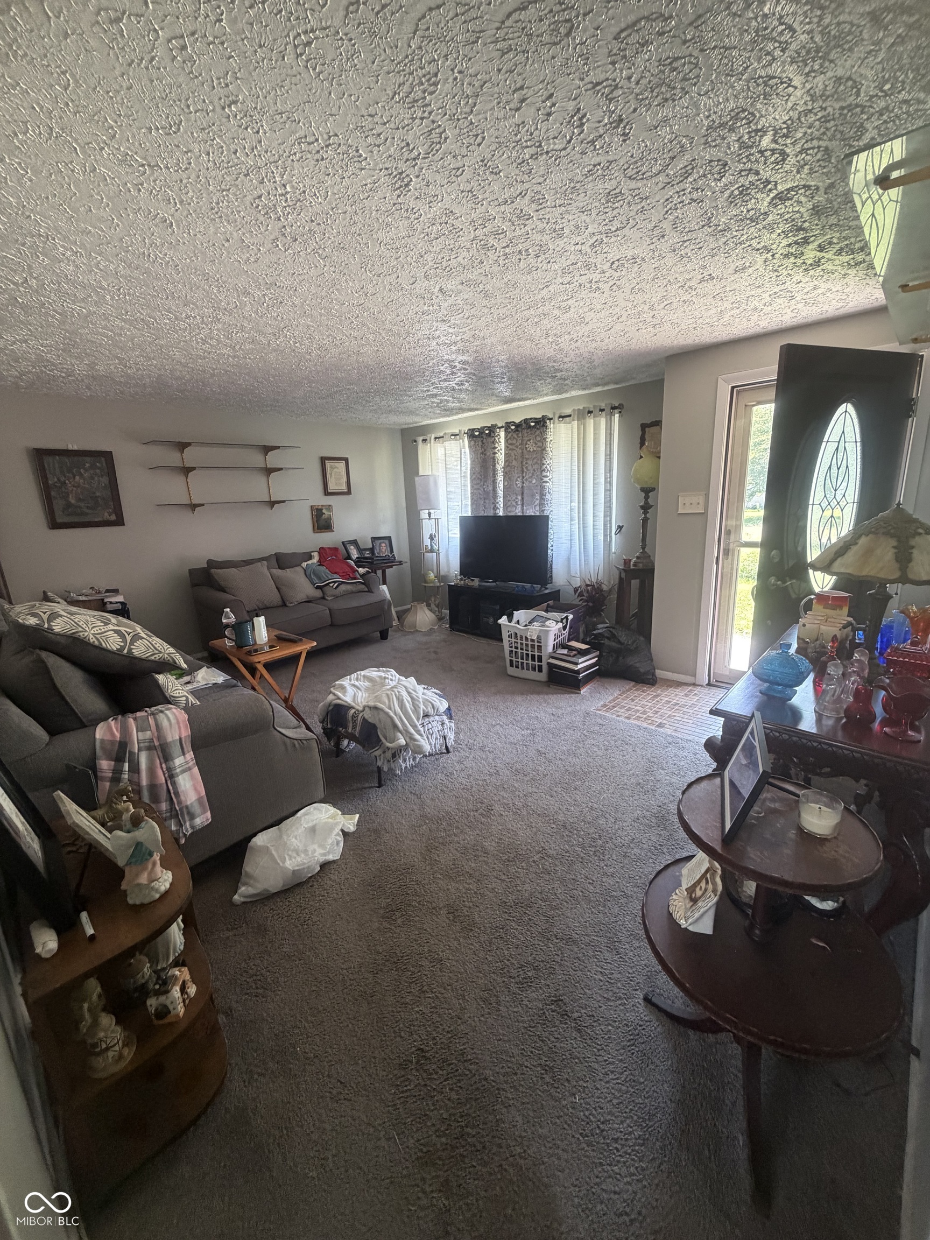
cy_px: 620
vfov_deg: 102.1
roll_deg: +3.3
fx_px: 502
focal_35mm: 14
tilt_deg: -14.7
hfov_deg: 85.7
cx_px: 465
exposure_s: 1/77
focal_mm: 2.22
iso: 320
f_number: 2.2
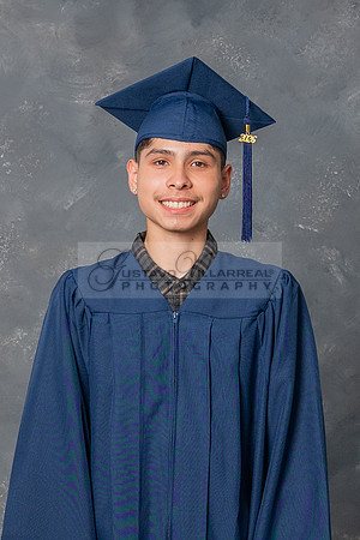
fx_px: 1547
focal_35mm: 103
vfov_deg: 19.4
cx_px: 125
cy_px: 494
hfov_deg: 13.3
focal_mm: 24
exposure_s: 1/200
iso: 200
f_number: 4.5
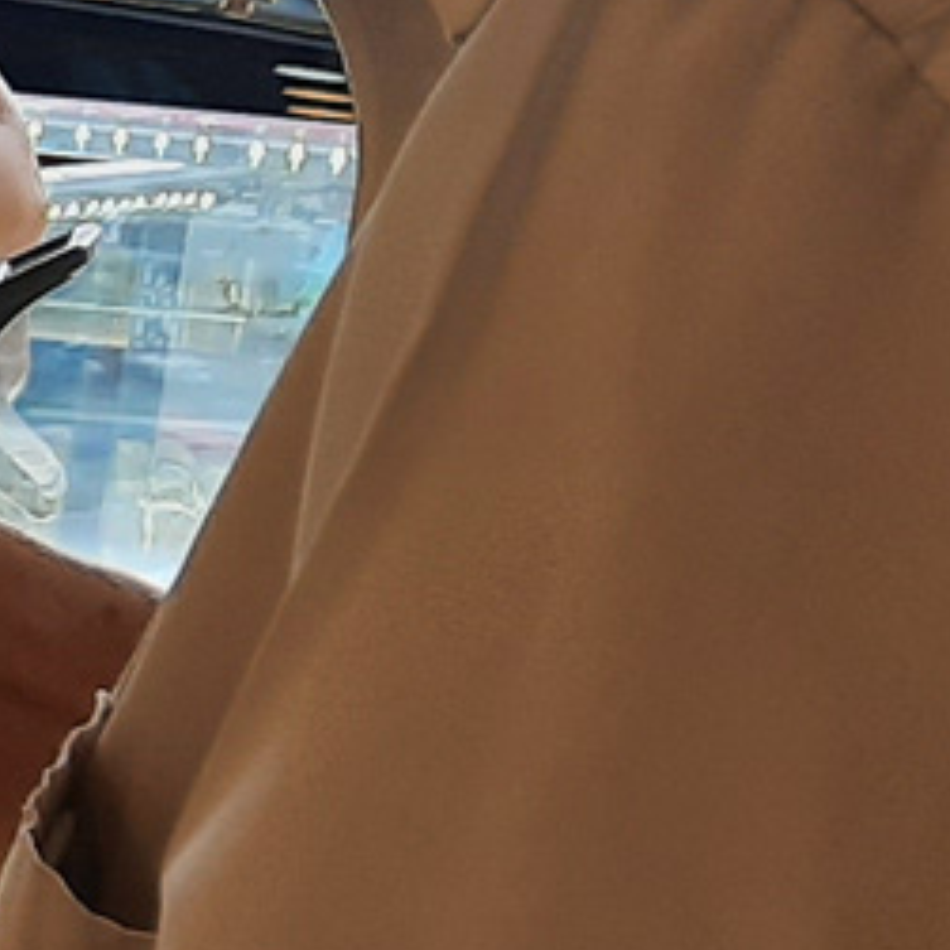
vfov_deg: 9.9
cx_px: -1836
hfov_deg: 8.4
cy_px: 935
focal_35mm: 176
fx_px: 5465
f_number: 2
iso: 32
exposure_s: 1/144
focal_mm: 4.6
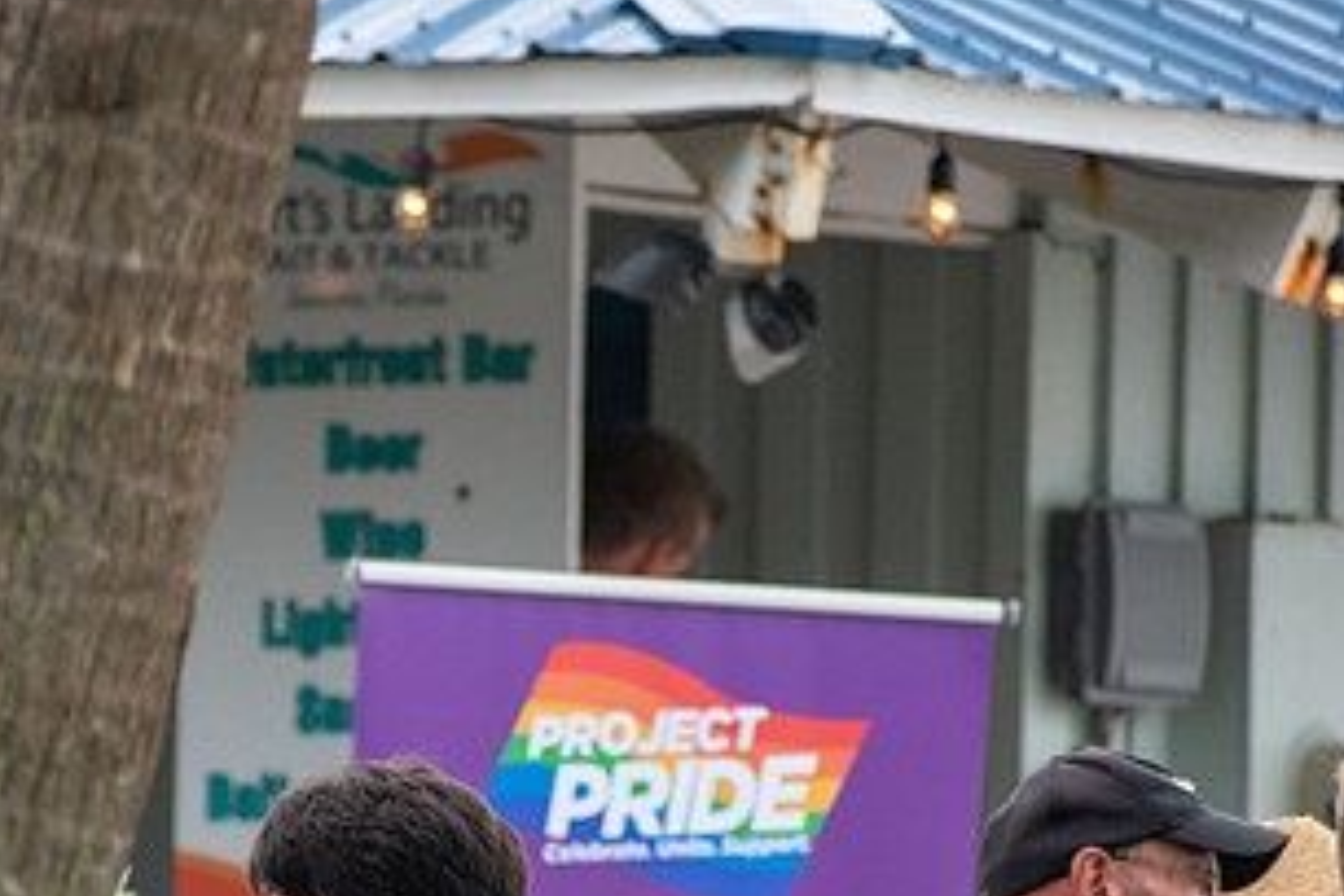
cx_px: 307
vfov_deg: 2.2
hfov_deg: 3.3
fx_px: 23369
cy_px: 780
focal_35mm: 626
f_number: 5.6
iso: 800
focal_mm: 220
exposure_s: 1/800
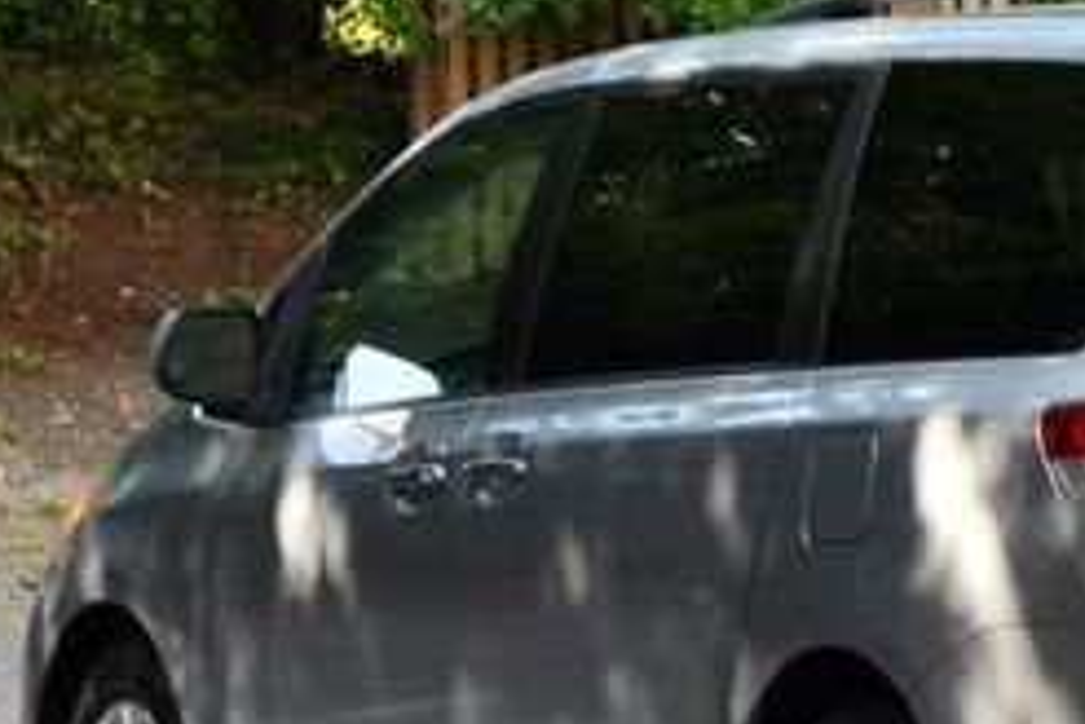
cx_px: 1103
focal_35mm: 304
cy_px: 344
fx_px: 9162
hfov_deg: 6.8
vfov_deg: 4.5
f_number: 5
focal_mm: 78
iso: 400
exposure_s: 1/250
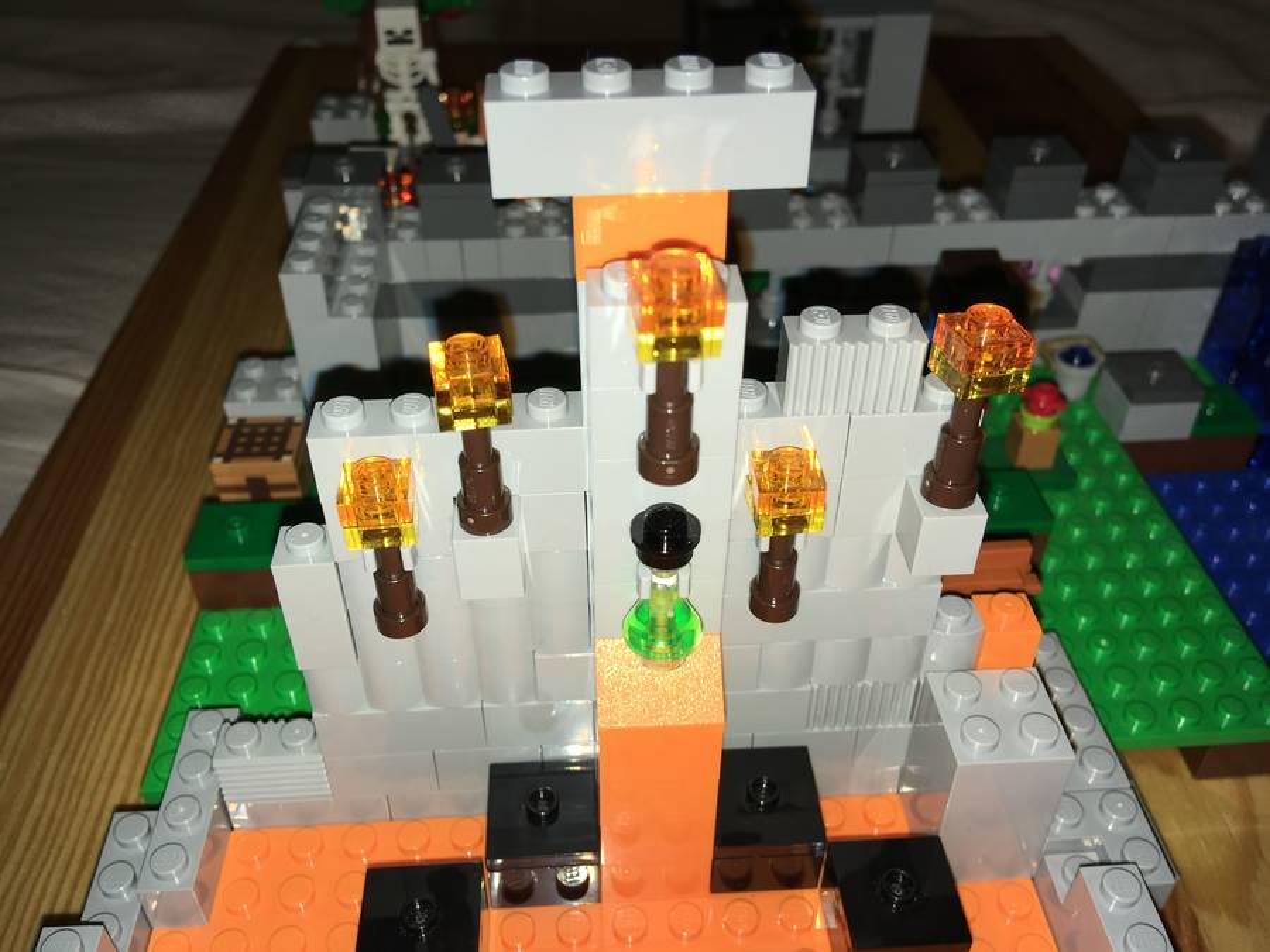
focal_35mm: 29
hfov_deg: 61.7
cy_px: 476
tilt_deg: -39.0
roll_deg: +0.7
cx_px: 635
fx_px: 1064
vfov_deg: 48.2
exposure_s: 1/115
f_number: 2.2
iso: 25
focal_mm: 4.15
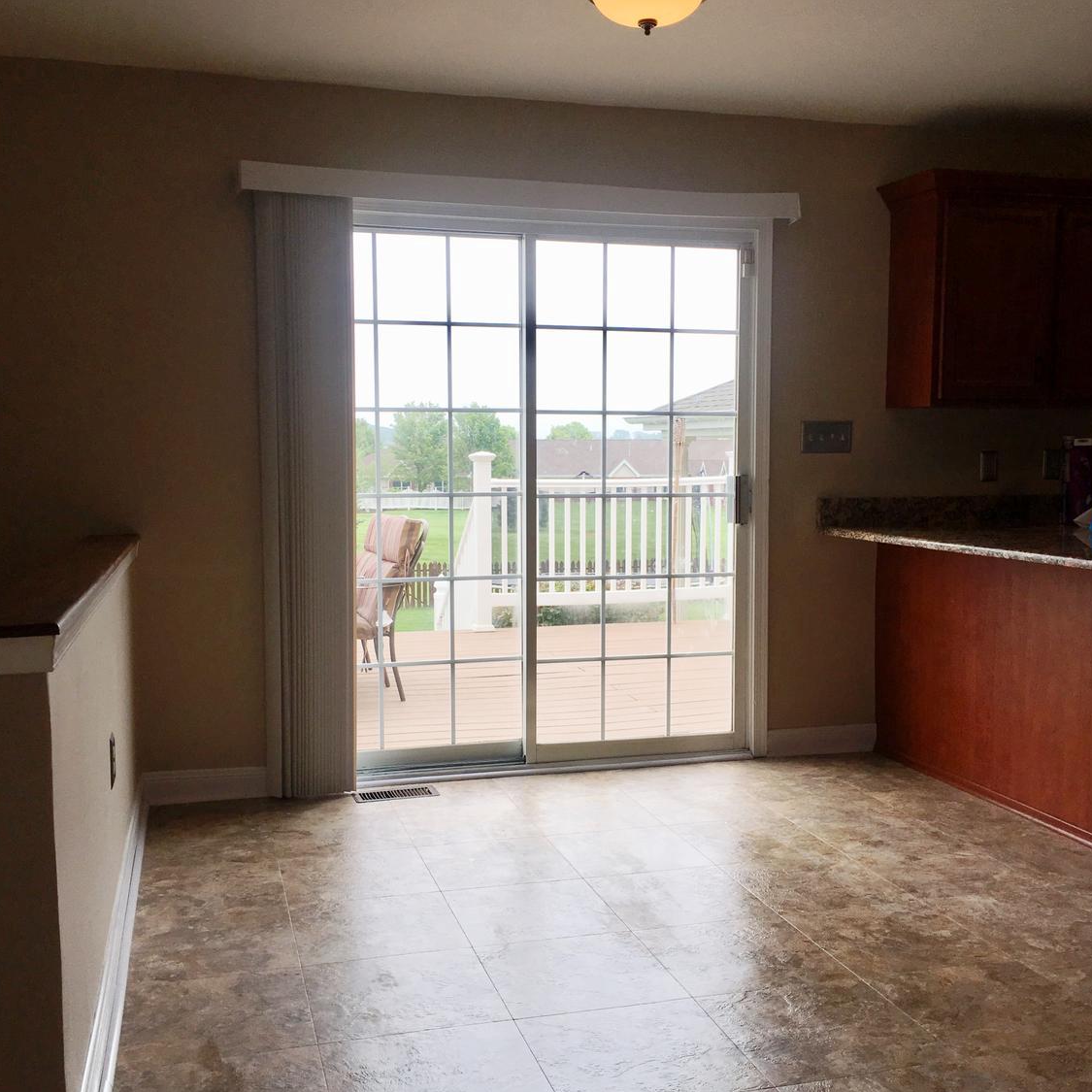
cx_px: 554
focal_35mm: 35
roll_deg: +0.4
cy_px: 574
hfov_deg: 47.2
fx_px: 1249
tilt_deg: -3.9
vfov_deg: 47.2
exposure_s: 1/318
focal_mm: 4.15
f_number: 2.2
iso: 25
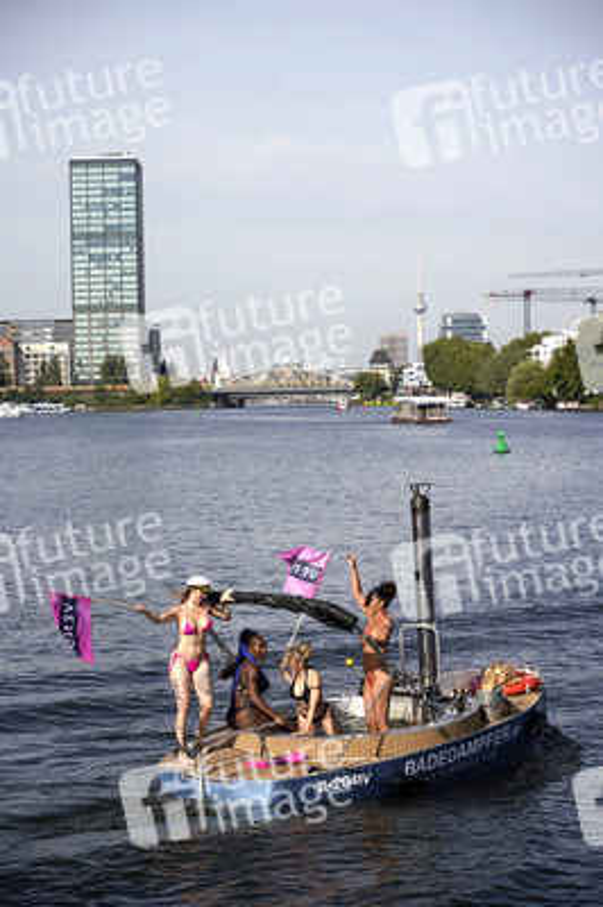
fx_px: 2265
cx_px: 302
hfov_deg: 15.2
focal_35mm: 90
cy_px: 454
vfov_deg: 22.6
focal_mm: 90
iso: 100
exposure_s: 1/1000
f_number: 5.6
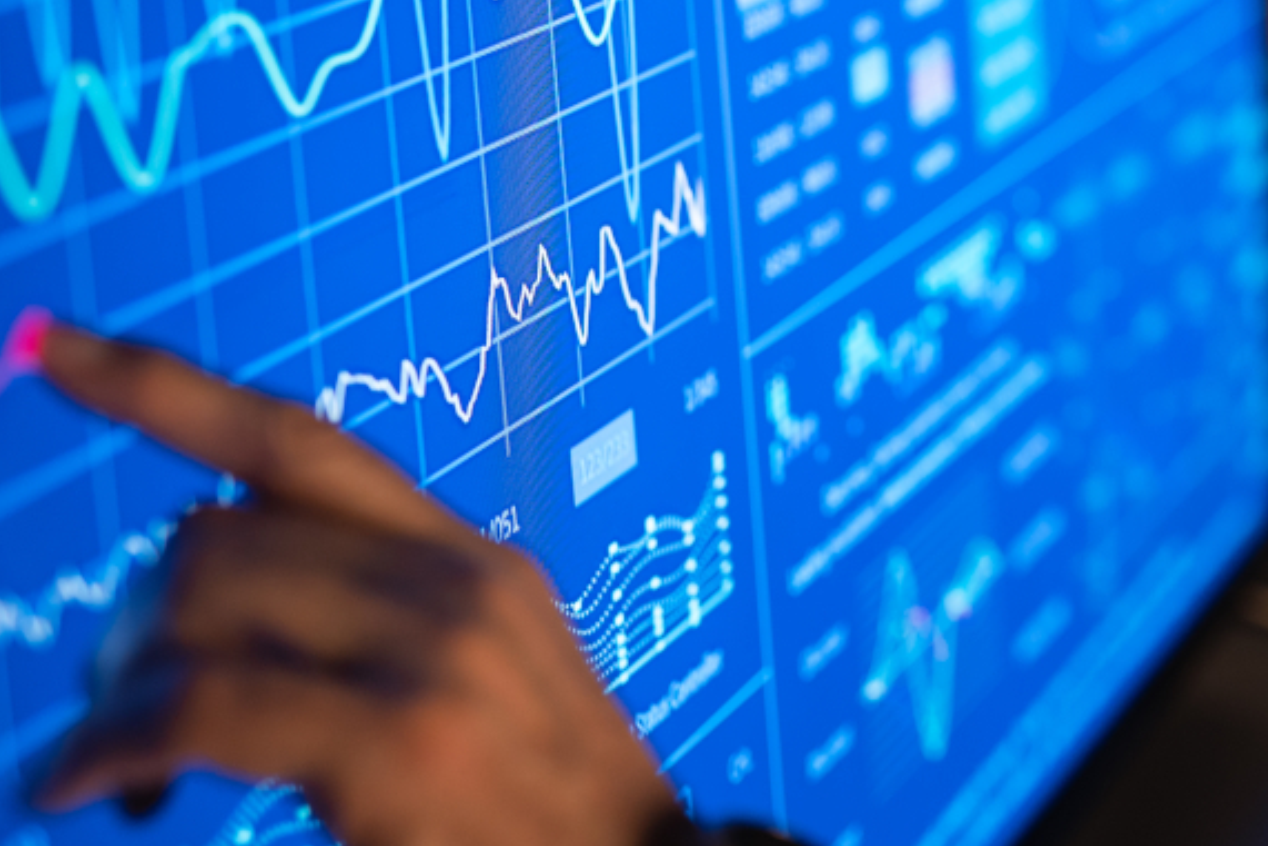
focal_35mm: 105
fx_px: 3699
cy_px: 195
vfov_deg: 13.0
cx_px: 1224
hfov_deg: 19.0
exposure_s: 1/100
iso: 800
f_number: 2
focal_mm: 50
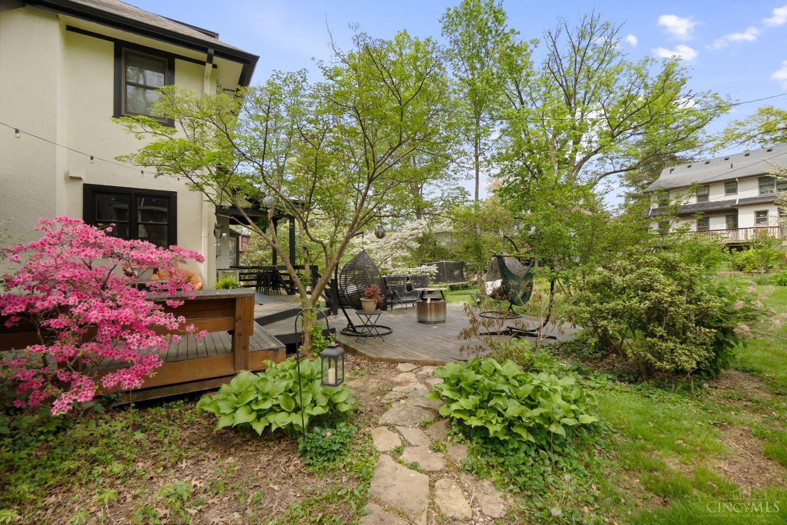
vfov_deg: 77.3
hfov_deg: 100.4
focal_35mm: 15
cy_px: 262
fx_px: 328
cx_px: 394
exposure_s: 1/500
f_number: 8
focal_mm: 10
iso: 400
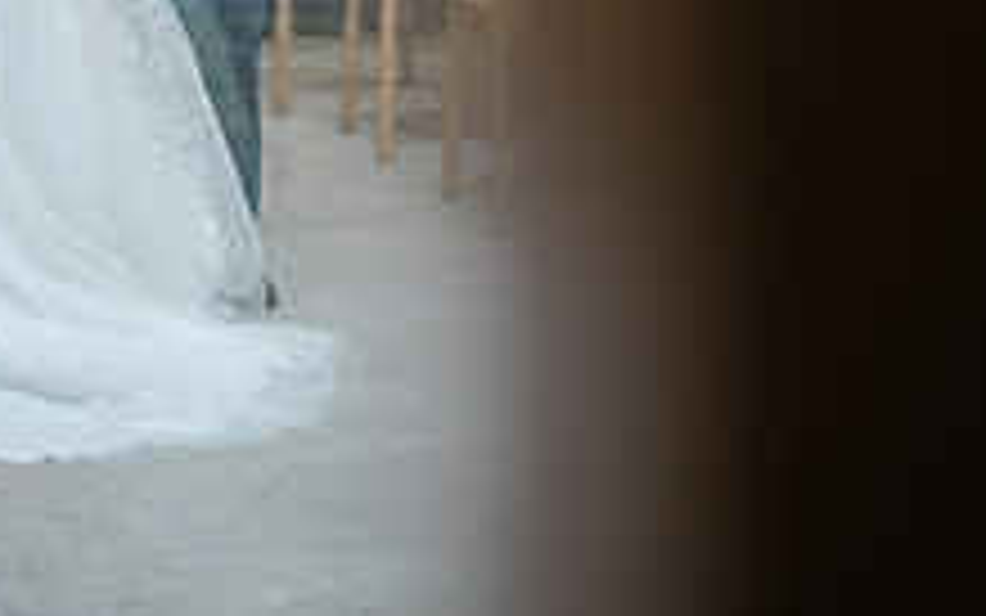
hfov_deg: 14.8
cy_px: -269
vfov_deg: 9.3
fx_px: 3709
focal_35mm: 138
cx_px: -84
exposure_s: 1/80
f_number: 1.8
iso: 80
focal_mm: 50
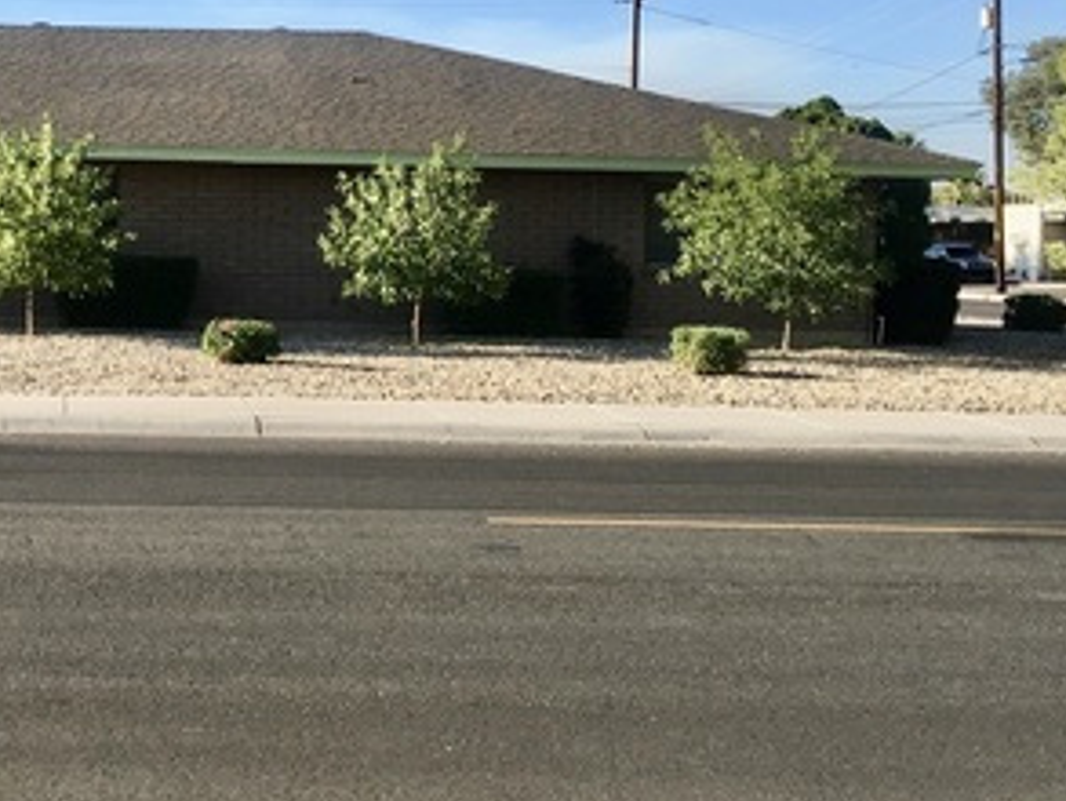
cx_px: 158
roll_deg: -0.8
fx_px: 2033
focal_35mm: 66
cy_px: 175
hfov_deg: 28.5
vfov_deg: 22.0
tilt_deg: +0.0
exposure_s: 1/905
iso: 25
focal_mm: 4.15
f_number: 2.2
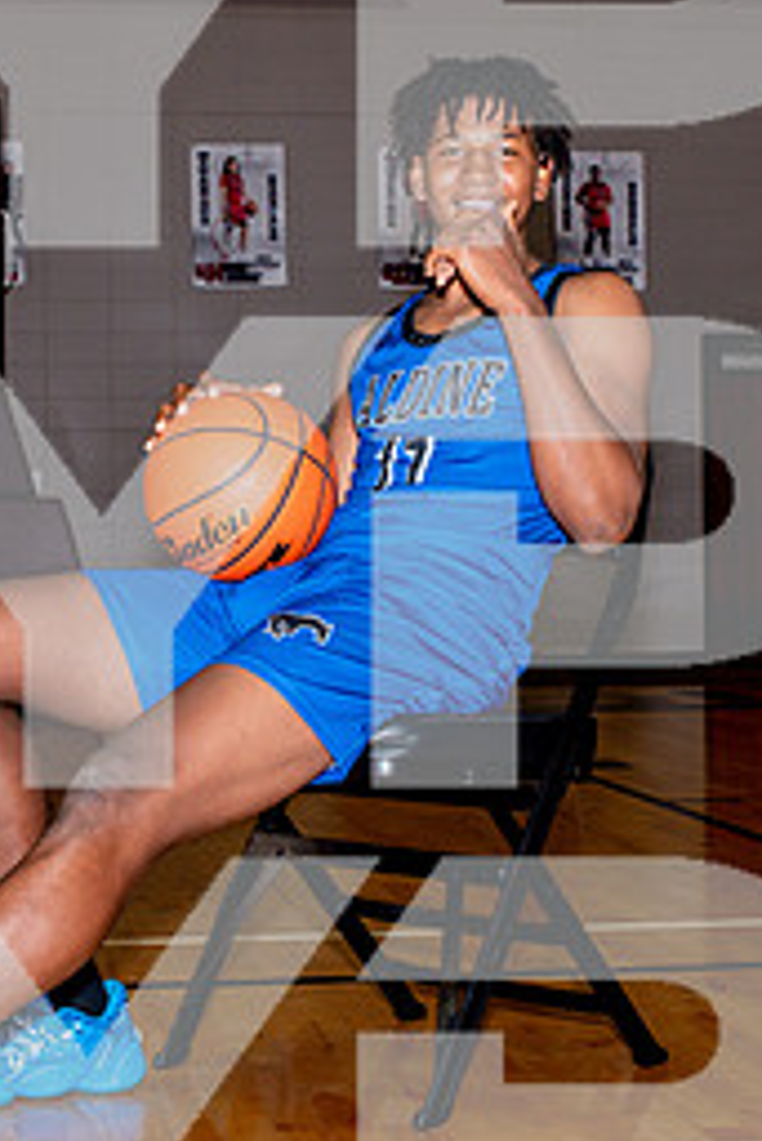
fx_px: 2441
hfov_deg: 17.7
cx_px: 285
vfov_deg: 26.3
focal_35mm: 77
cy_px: 555
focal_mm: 34
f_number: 6.3
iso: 400
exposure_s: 1/160
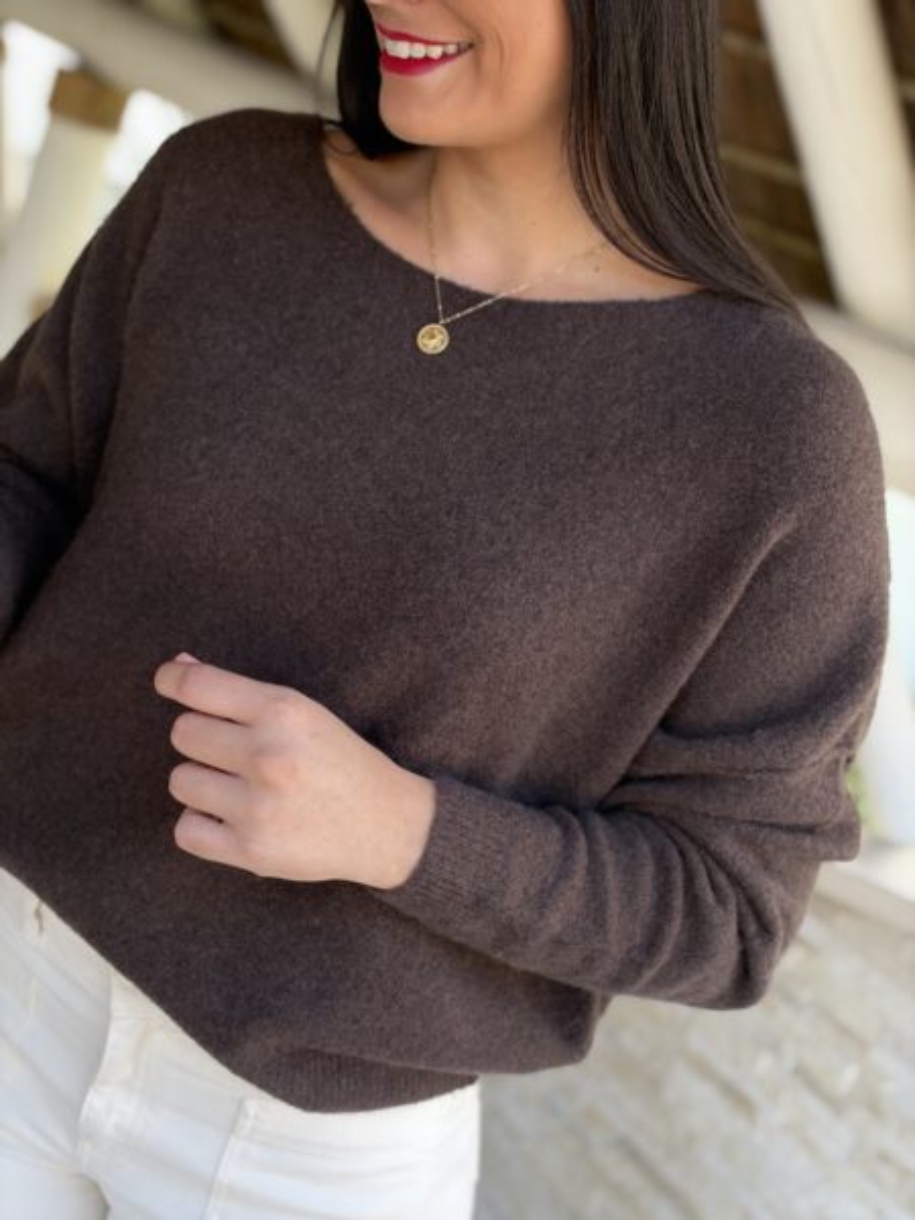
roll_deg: -21.0
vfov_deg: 39.7
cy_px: 610
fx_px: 1692
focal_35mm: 48
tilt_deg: -15.7
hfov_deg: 30.3
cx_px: 458
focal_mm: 6.93
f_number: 1.8
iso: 80
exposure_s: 1/228
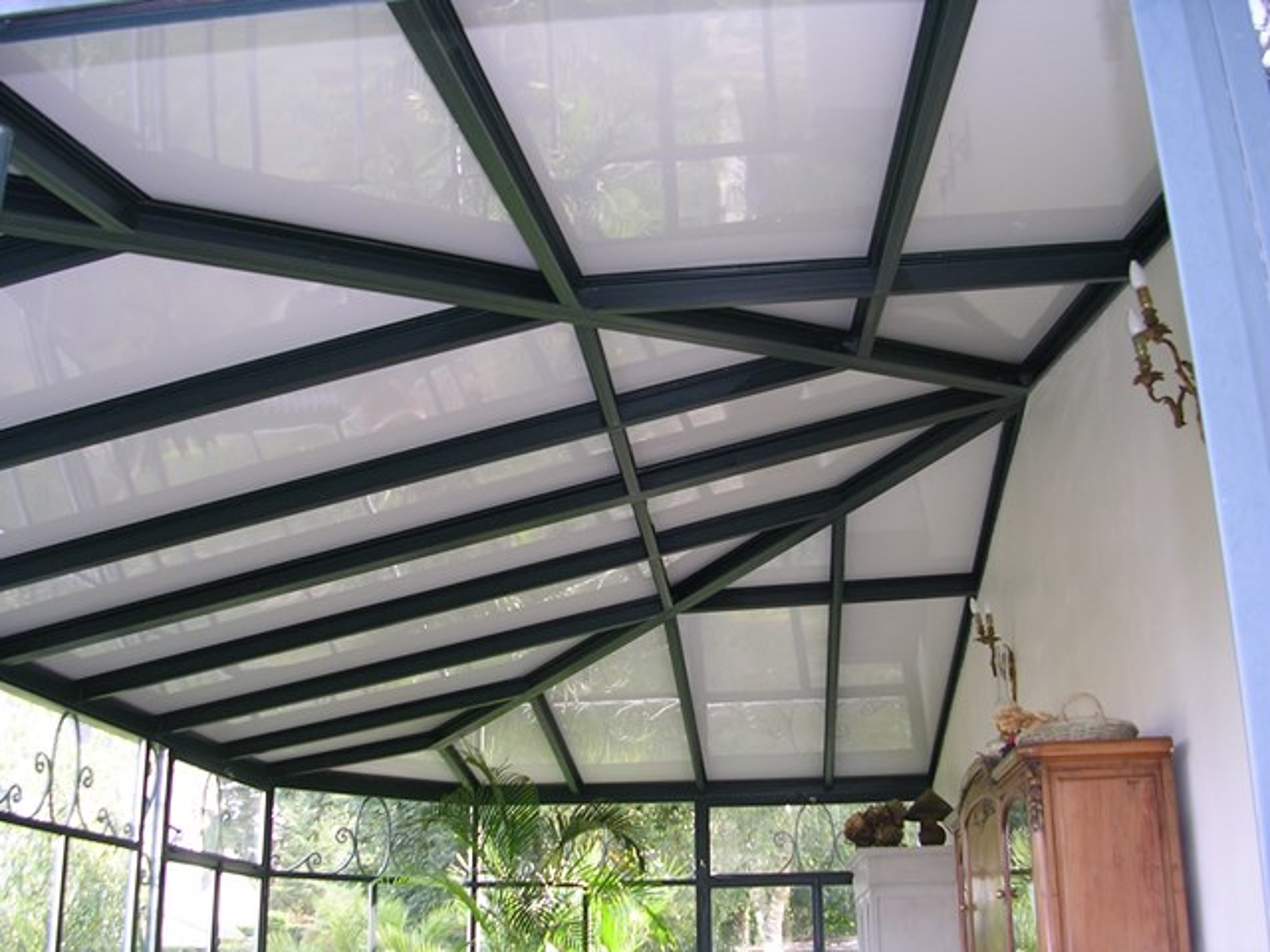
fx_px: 1394
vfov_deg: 37.7
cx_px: 635
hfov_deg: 49.0
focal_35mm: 38
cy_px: 476
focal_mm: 5.8
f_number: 2.8
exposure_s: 1/30
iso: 50
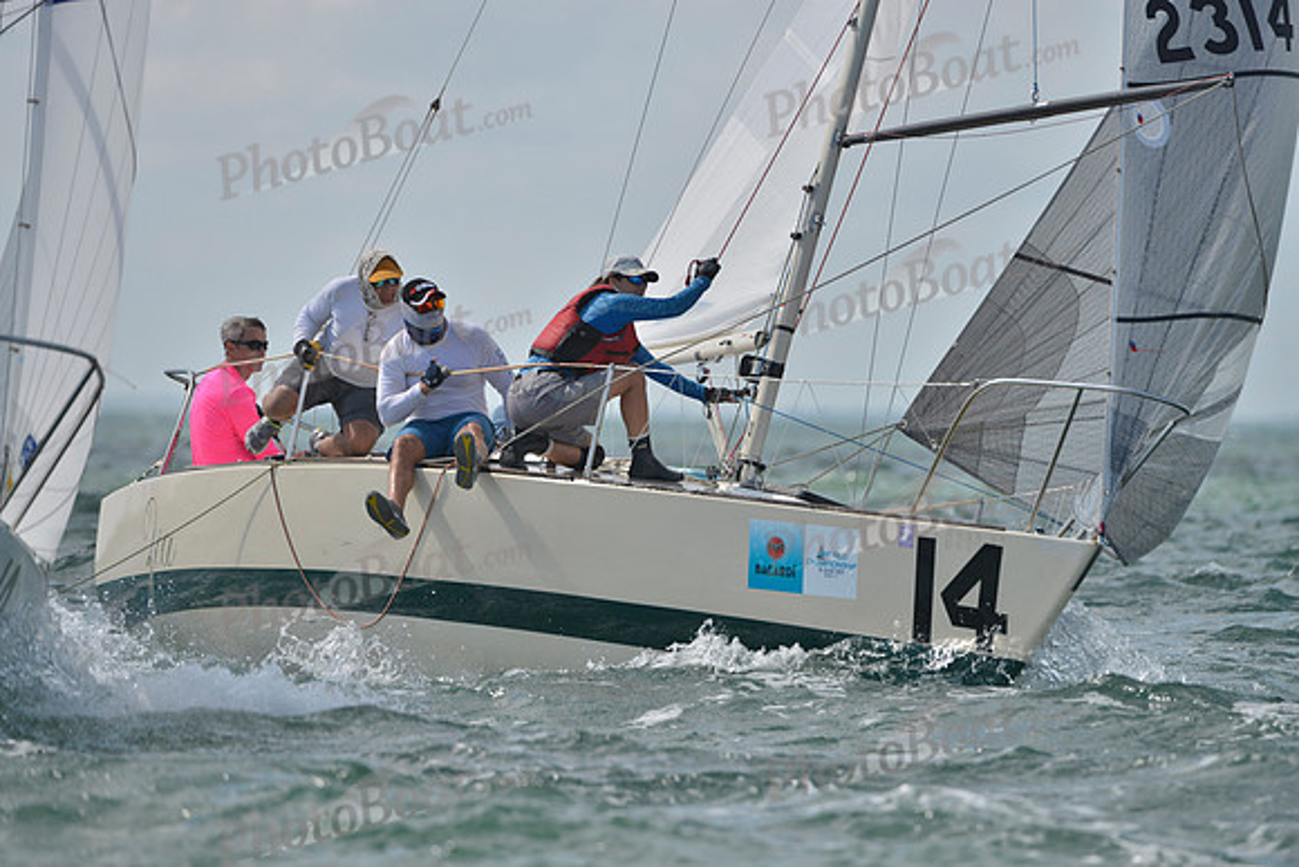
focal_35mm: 400
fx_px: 14436
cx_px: 650
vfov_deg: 3.4
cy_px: 434
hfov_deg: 5.2
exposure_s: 1/1250
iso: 200
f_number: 5.6
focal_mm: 400
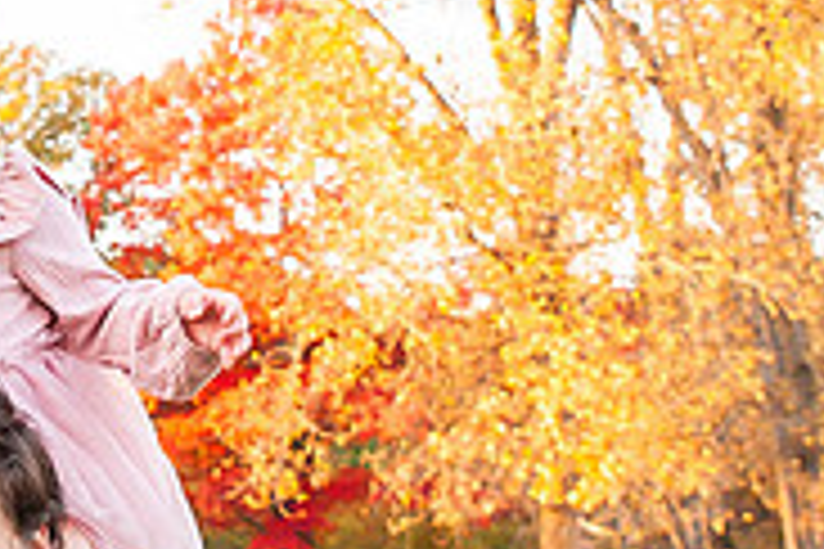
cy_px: 186
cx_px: -94
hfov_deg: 17.5
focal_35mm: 113
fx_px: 2586
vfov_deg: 12.1
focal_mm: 26
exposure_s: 1/200
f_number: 4.5
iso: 640
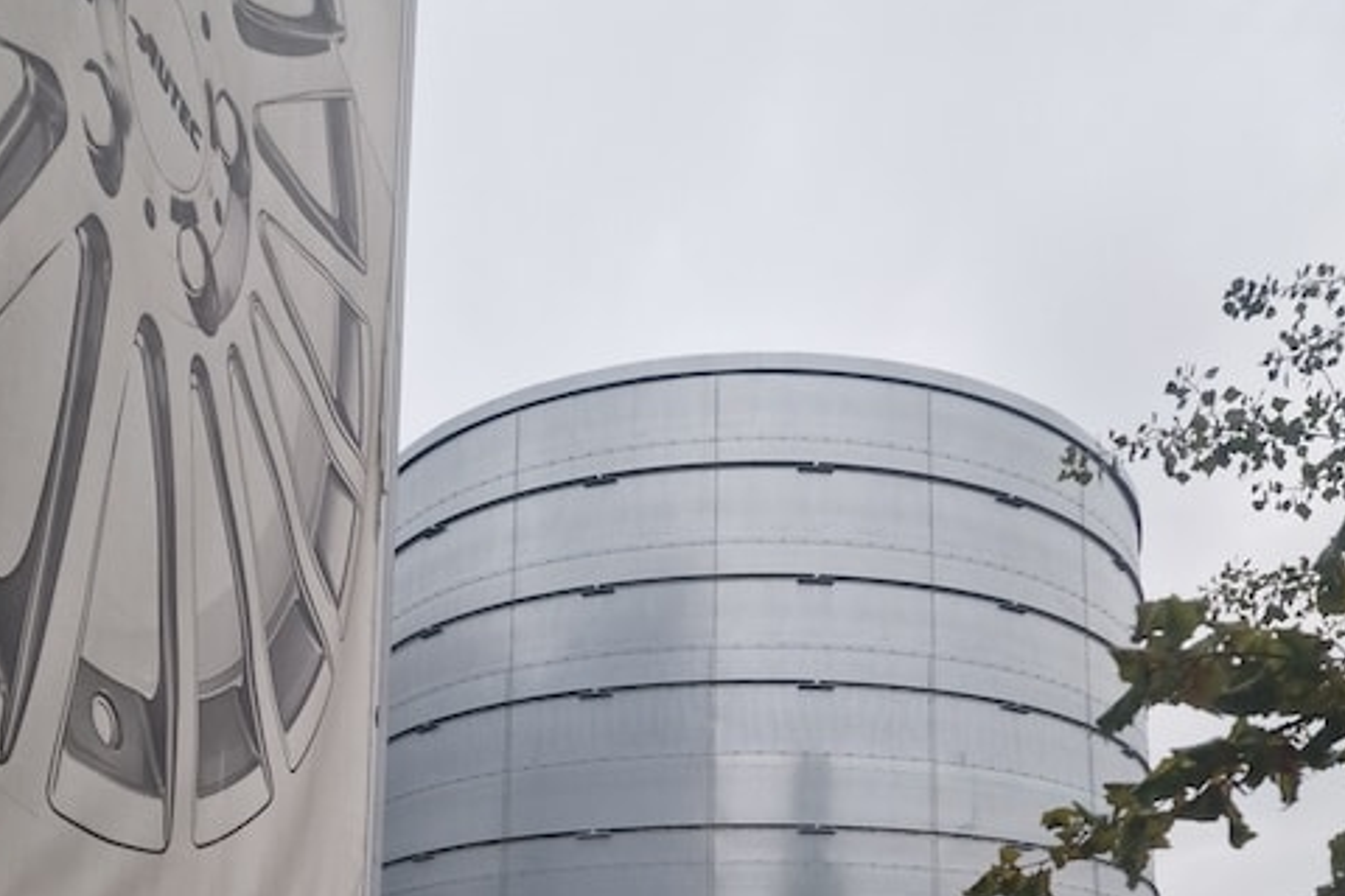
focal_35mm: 34
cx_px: 681
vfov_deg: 34.8
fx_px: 1270
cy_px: 923
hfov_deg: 55.8
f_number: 1.8
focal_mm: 6.4
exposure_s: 1/120
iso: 50
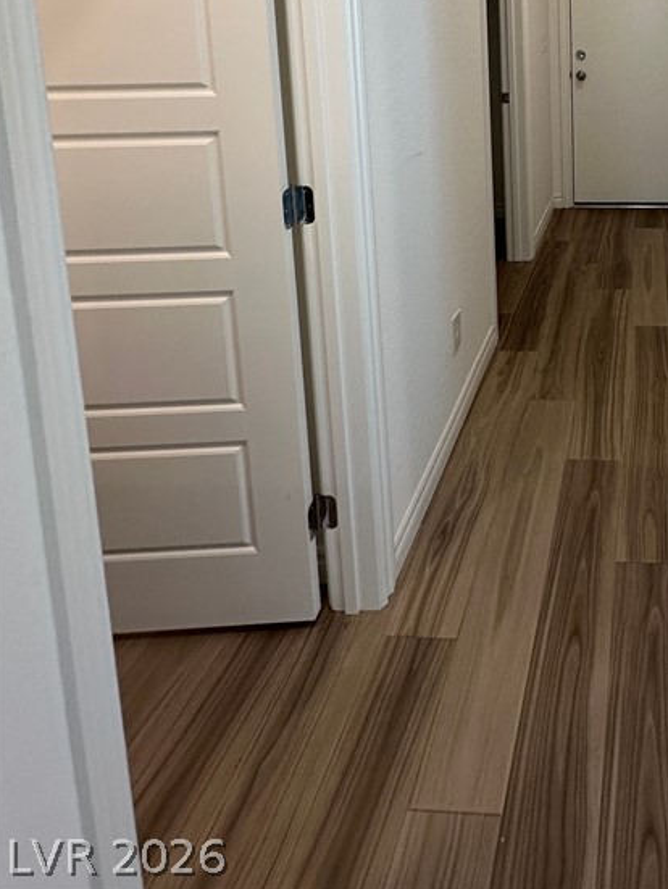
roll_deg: +0.8
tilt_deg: -7.4
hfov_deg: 47.2
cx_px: 613
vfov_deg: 56.7
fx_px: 668
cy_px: 68
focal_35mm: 26
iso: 160
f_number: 2.2
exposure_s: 1/120
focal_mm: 2.22
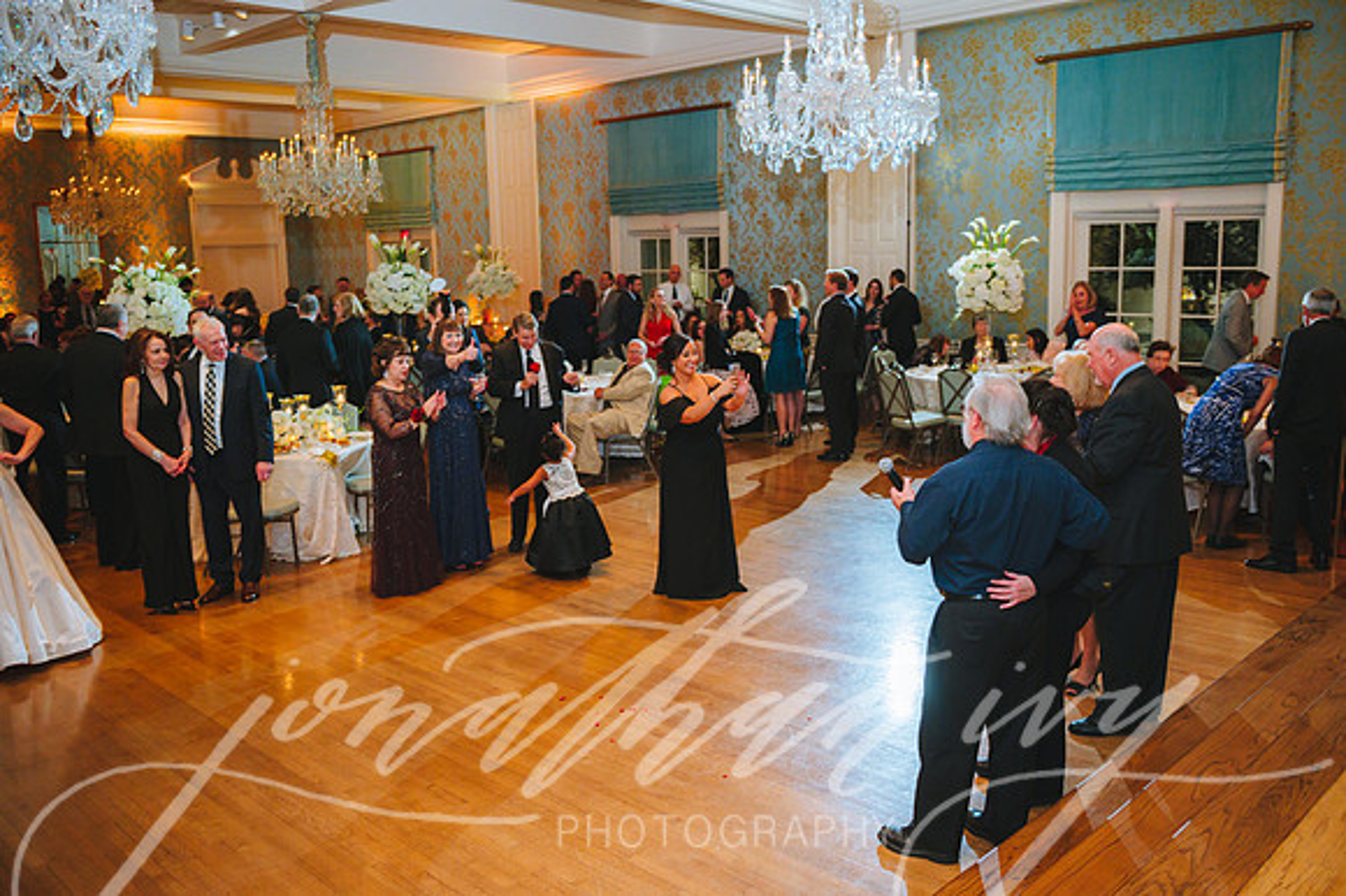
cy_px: 448
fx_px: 1196
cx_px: 673
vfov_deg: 41.1
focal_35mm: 32
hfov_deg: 58.7
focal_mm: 32
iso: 1250
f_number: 2.8
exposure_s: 1/100
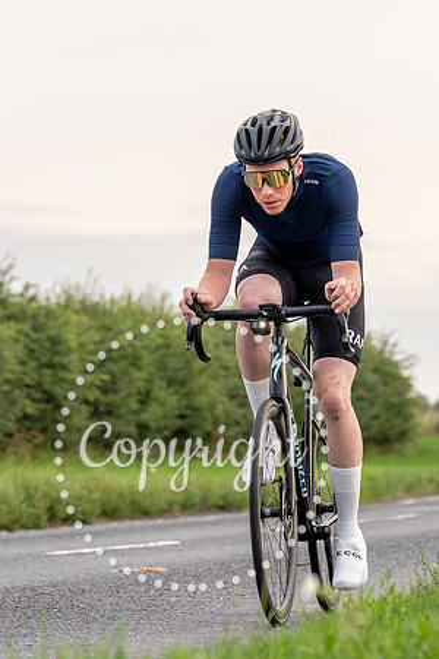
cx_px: 340
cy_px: 283
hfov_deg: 6.3
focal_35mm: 219
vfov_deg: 9.4
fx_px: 4007
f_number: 4.5
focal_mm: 104
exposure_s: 1/800
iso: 250
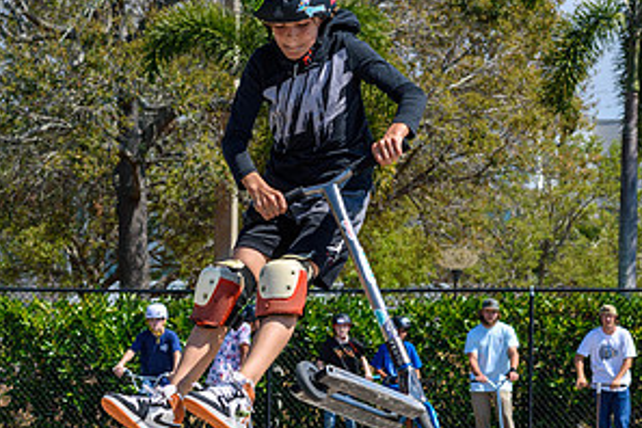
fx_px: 2835
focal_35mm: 159
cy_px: 305
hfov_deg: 12.9
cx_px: 322
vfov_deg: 8.6
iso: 200
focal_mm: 70
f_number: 7.1
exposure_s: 1/800
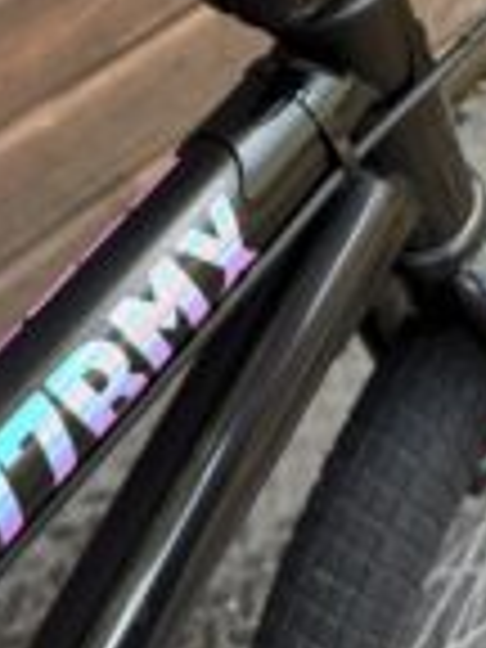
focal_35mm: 60
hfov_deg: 24.2
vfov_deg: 30.0
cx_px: 364
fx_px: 1123
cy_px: 0
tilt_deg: -37.1
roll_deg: +3.4
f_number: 1.78
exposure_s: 1/68
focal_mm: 6.76
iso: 200
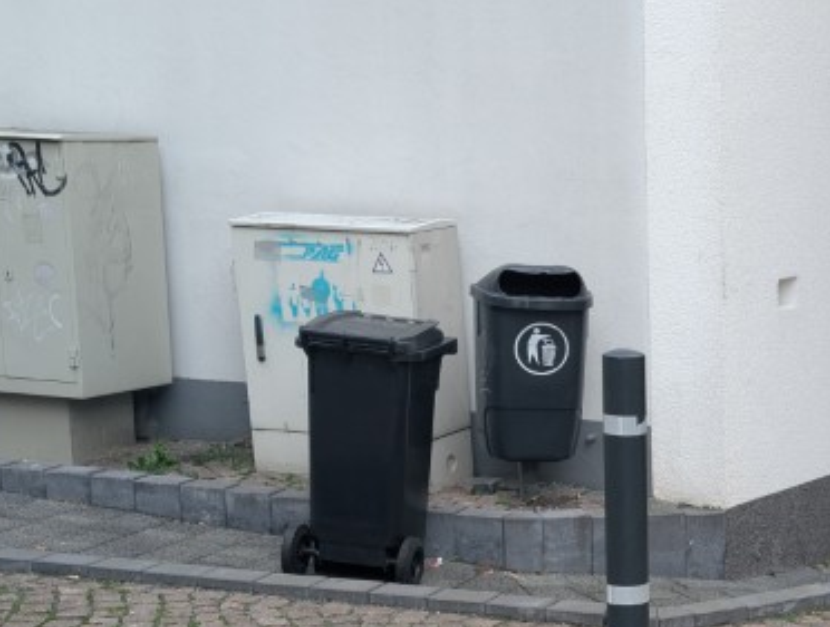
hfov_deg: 23.0
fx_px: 1851
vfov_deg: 18.9
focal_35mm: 77
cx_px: 1023
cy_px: 556
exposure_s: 1/219
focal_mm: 6.9
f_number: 1.68
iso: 39
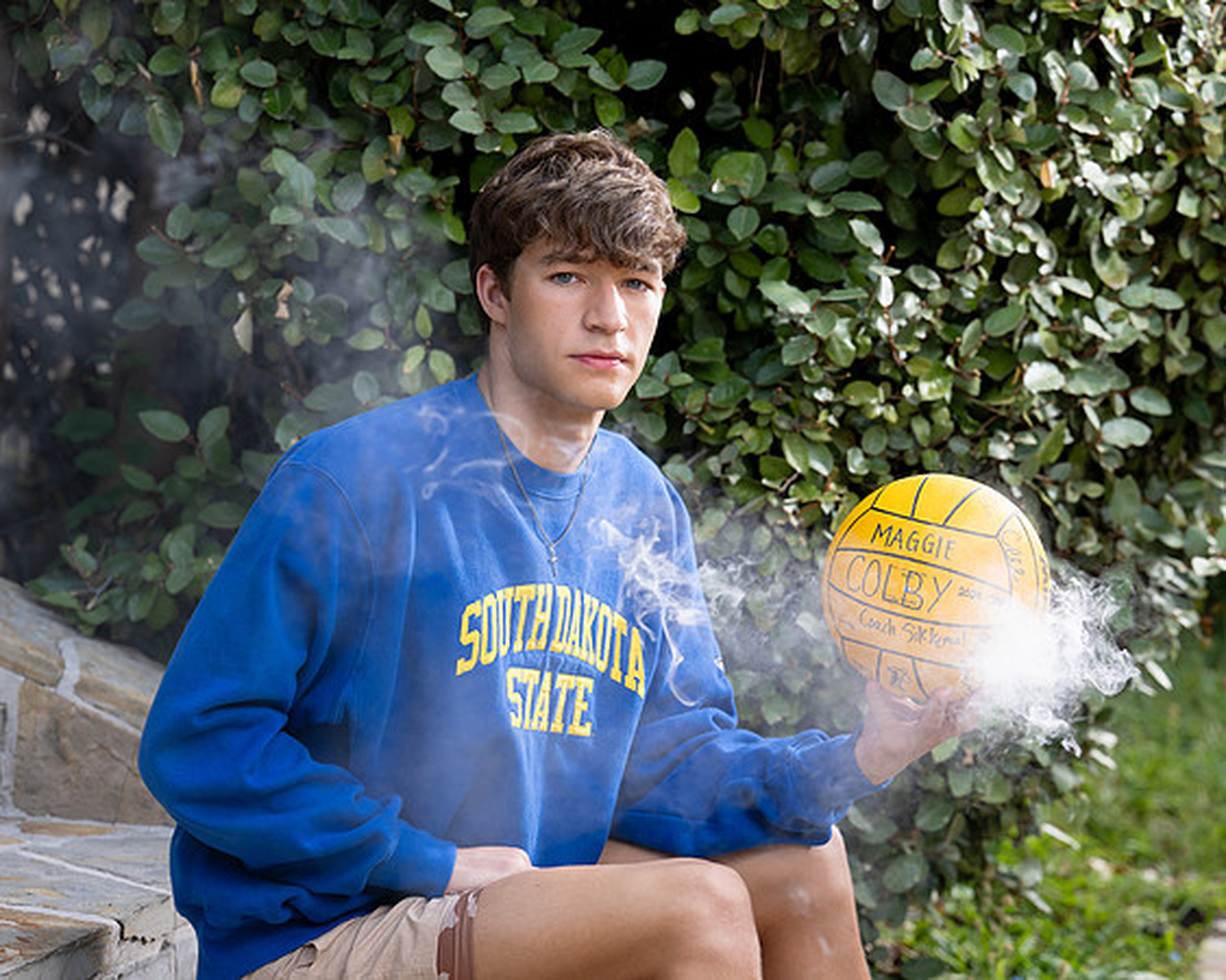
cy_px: 490
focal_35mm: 107
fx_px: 3881
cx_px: 613
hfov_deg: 18.0
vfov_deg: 14.4
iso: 100
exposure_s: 1/200
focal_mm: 95
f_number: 4.5
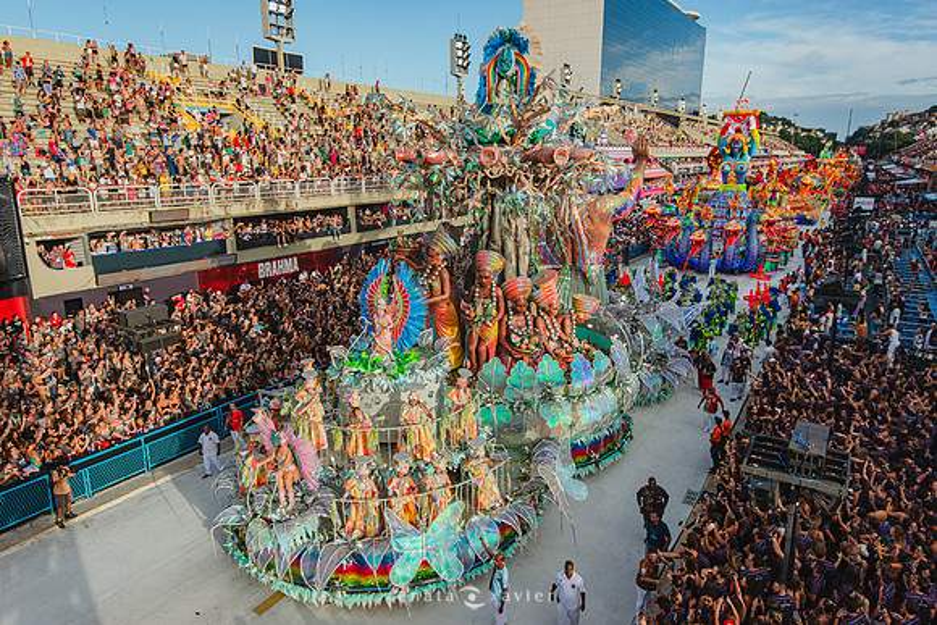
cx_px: 468
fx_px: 625
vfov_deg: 53.2
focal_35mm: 24
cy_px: 312
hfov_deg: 73.7
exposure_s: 1/1000
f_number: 4
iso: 200
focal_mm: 24
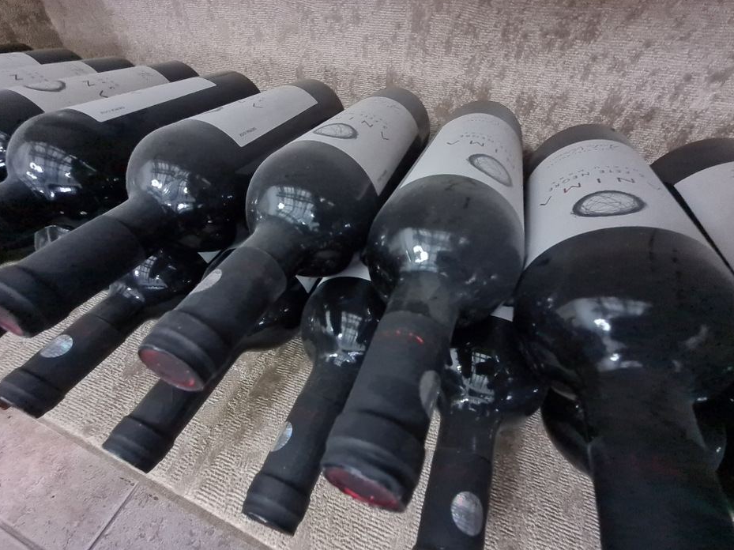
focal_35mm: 14
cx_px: 352
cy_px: 291
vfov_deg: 85.5
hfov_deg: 102.0
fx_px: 297
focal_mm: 2.2
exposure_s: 1/20
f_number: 2.2
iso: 2500
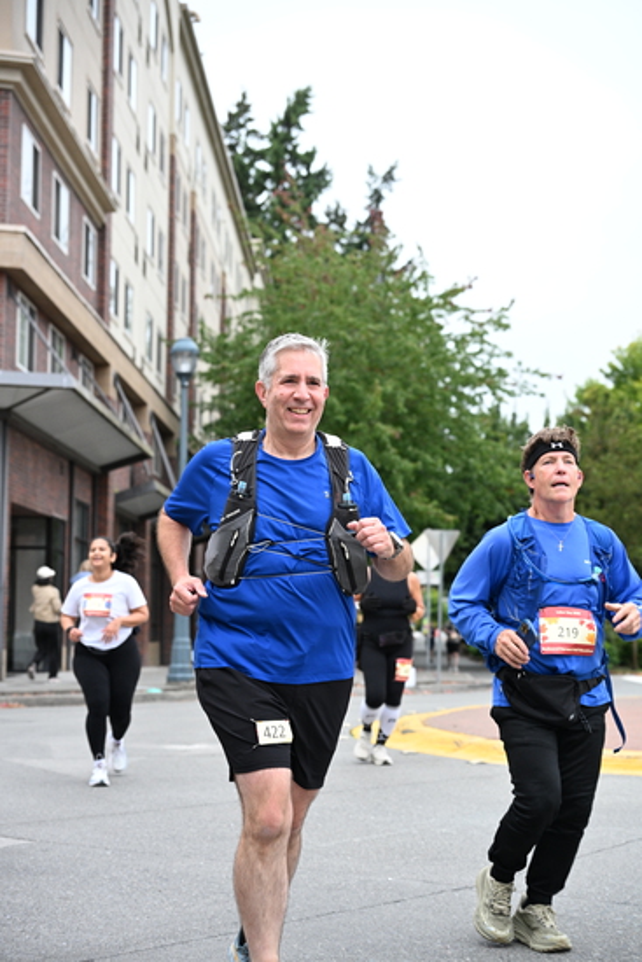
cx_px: 321
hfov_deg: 20.9
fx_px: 1738
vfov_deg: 31.0
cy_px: 481
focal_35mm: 65
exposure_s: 1/640
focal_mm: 65
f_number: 4
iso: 1600
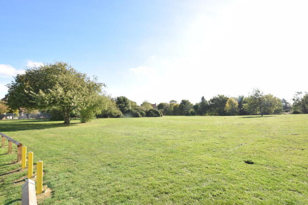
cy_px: 102
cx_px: 154
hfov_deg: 100.4
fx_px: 128
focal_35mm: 15
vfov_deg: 77.4
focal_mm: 10
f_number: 9
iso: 100
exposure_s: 1/50
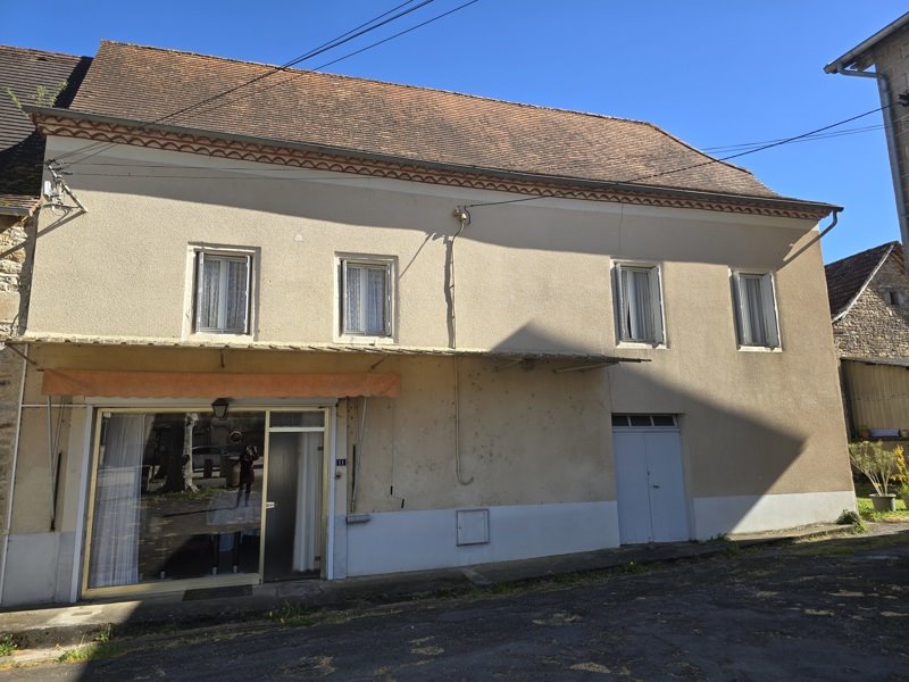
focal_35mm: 23
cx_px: 454
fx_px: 604
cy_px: 341
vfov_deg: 58.9
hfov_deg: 73.9
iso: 12
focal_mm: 6.3
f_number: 1.7
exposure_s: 1/371
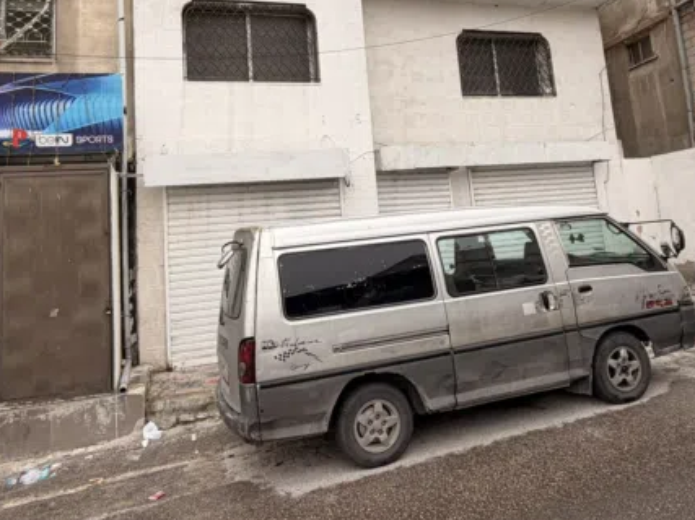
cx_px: 329
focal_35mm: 21
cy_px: 154
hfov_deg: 78.9
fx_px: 422
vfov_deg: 61.1
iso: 40
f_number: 2.2
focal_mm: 2.22
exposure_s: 1/159
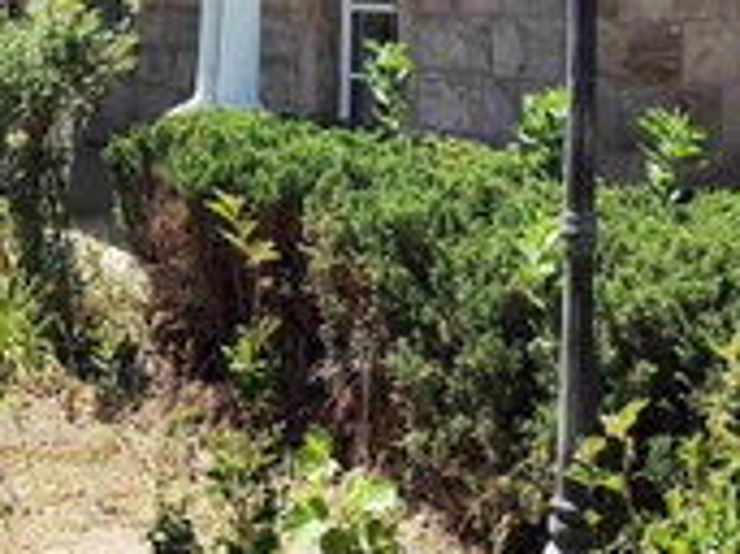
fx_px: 1474
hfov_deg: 28.2
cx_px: 381
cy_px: -121
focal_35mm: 69
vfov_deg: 19.9
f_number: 1.8
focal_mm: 6.4
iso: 12
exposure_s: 1/585
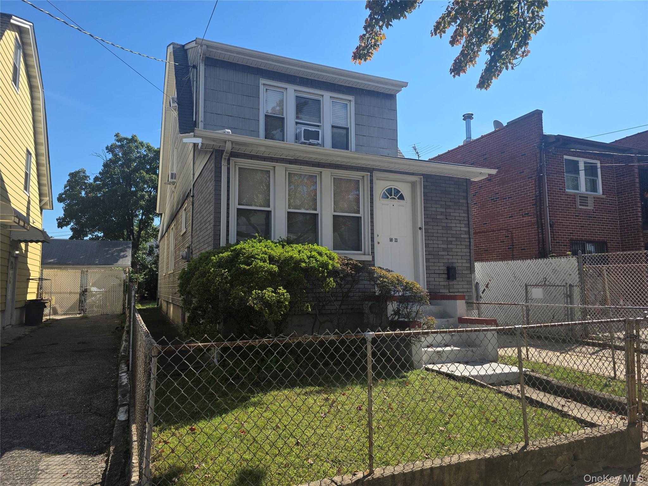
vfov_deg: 58.9
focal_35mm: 23
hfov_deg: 73.9
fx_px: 431
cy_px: 243
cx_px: 324
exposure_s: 1/4057
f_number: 1.7
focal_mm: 6.3
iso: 80
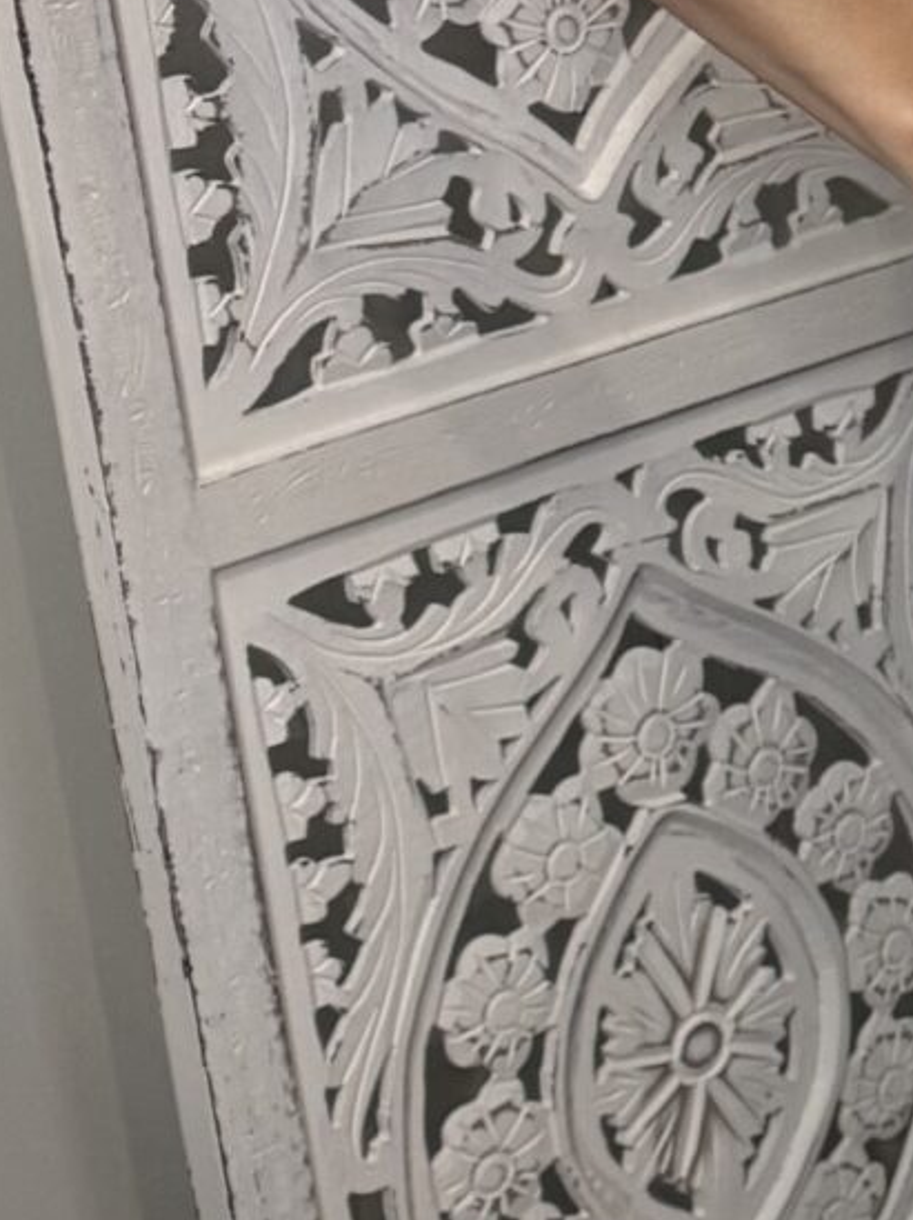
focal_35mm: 112
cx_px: 2013
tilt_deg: -15.5
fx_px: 3943
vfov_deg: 17.6
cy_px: 462
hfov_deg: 11.5
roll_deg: +1.5
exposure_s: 1/101
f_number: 1.78
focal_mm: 6.76
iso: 200
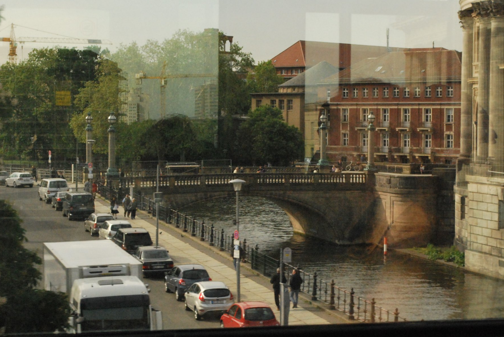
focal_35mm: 93
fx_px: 1303
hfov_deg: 21.8
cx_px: 324
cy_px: 163
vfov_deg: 14.7
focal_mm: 46
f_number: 11
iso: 1600
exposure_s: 1/320
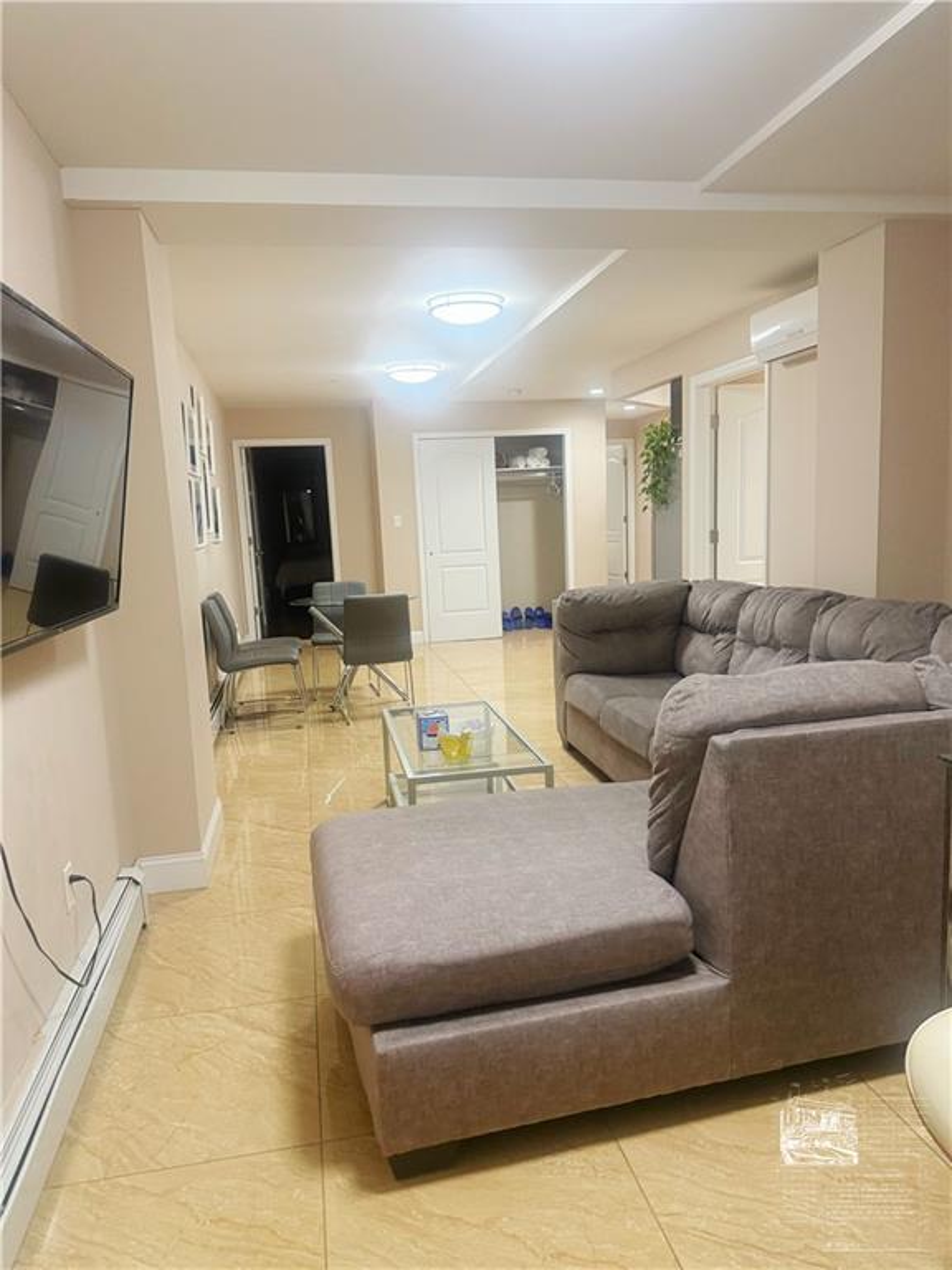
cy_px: 635
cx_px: 476
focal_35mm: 24
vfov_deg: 71.6
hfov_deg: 56.8
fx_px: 880
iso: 320
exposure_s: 1/120
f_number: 1.78
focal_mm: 6.76
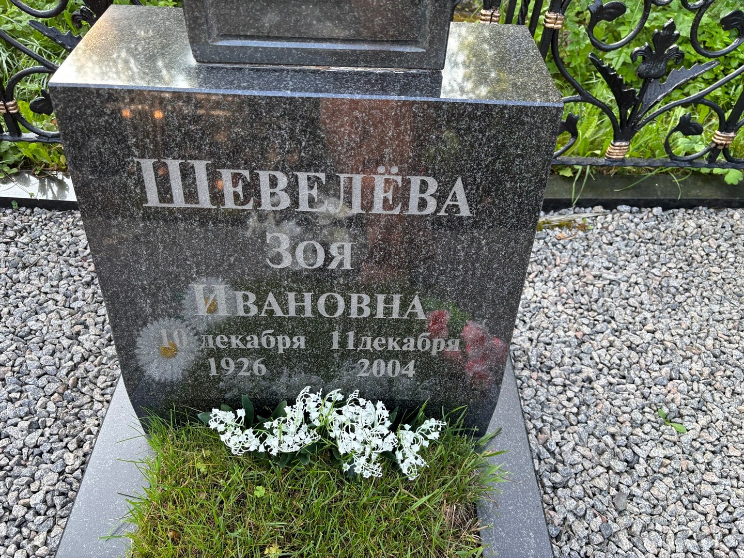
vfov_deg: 53.1
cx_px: 372
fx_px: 559
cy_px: 279
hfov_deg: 67.3
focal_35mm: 26
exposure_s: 1/121
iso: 50
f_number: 1.6
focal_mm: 5.96
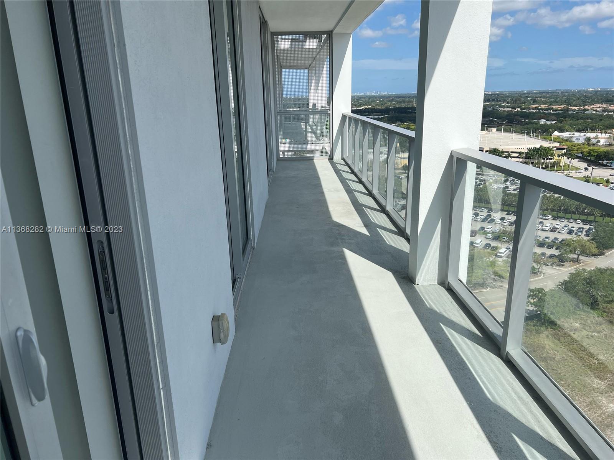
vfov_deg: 53.1
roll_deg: +1.3
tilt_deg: -16.8
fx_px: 461
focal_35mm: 26
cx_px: 307
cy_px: 230
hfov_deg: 67.3
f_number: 1.5
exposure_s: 1/4630
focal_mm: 5.7
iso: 50
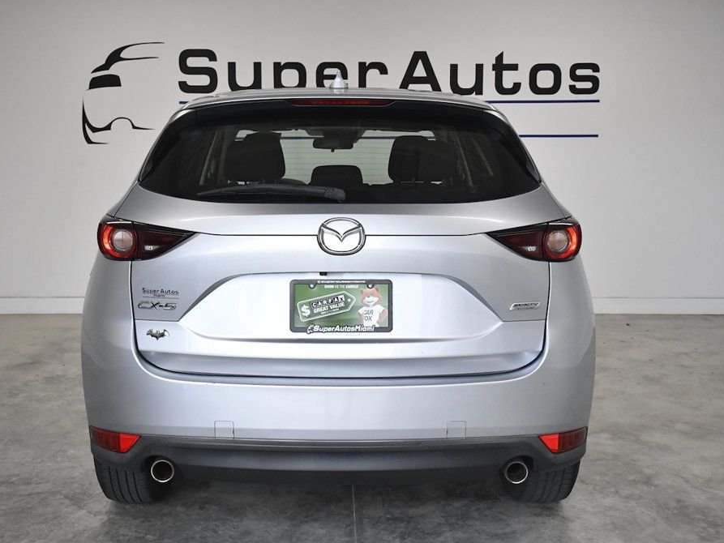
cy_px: 275
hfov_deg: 43.8
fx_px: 899
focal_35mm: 43
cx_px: 344
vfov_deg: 33.6
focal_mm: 26
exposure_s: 1/2000
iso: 2500
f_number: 4.5
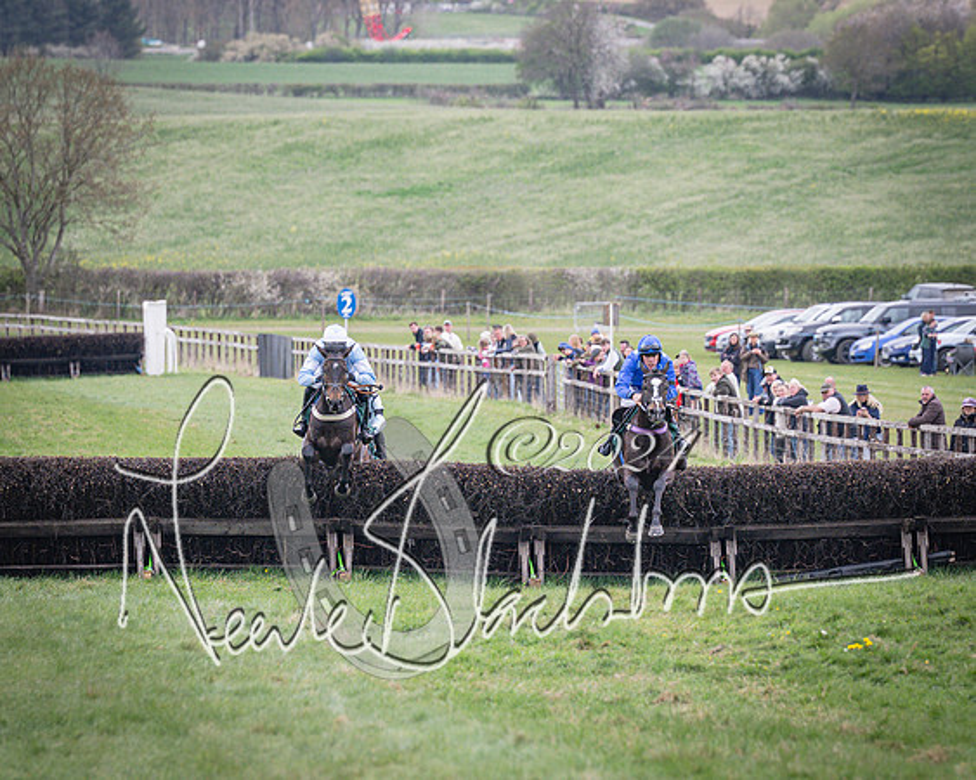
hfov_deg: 5.0
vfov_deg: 4.0
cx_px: 487
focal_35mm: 384
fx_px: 11078
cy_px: 457
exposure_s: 1/1600
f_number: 4
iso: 500
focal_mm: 170
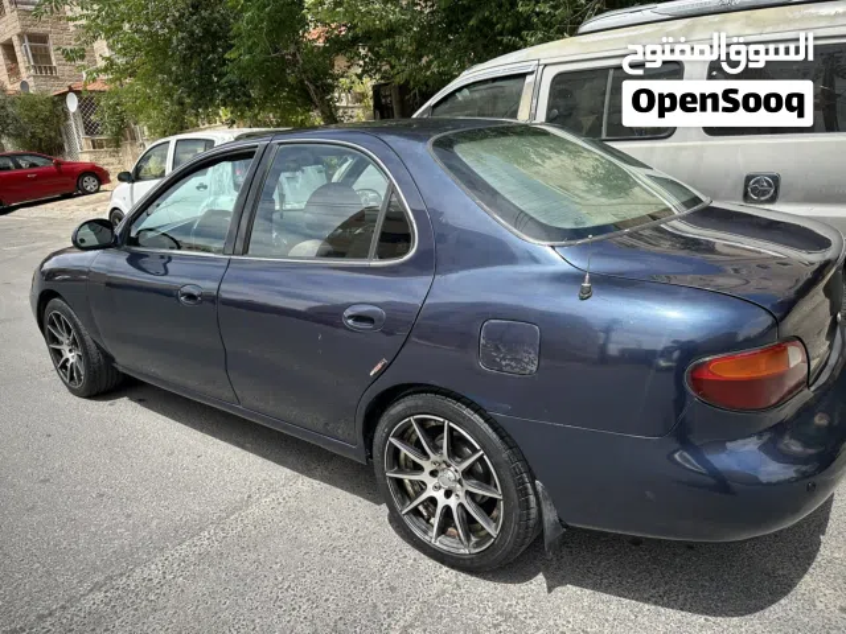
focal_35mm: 24
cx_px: 423
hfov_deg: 71.6
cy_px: 317
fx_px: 587
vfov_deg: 56.8
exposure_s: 1/2203
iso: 80
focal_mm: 6.86
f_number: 1.78
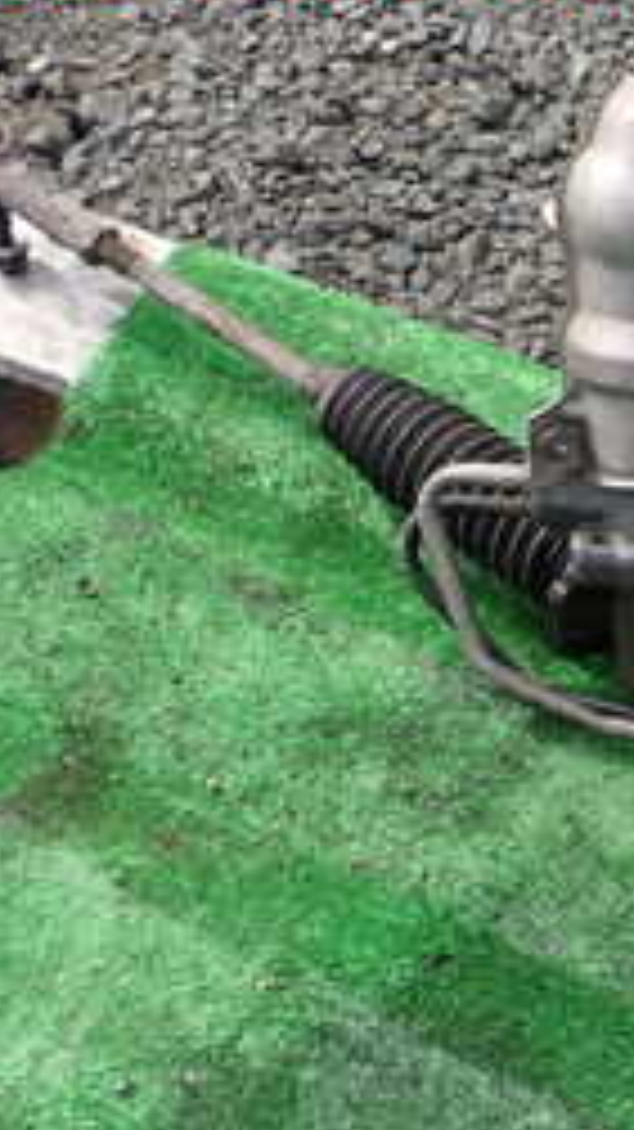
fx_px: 2334
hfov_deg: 13.3
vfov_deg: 26.6
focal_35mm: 78
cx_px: 1268
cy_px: 923
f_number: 3.2
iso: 100
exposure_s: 1/250
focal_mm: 5.4
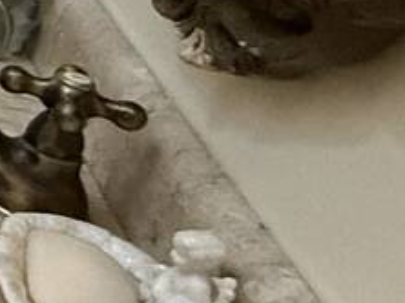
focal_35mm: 91
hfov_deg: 11.8
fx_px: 1064
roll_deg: -2.0
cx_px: -786
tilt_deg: -19.1
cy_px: -179
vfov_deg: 14.8
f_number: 2.2
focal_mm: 2.22
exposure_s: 1/60
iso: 500
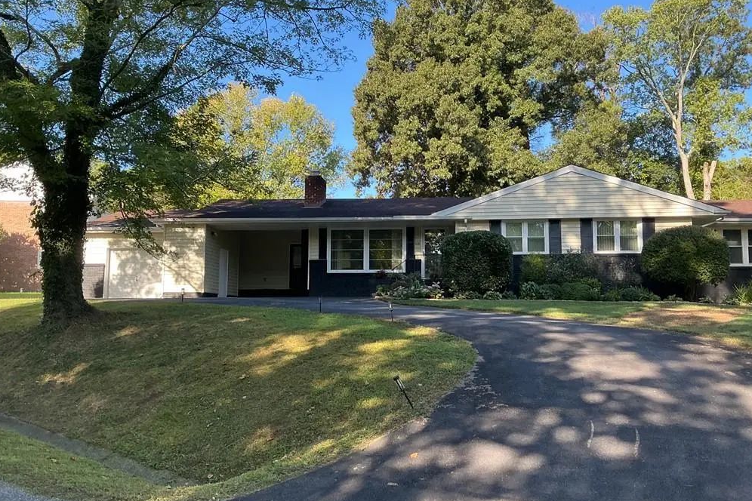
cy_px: 263
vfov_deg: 42.3
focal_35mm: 31
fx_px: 648
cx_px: 382
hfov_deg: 60.3
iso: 25
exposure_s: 1/297
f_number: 1.8
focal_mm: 3
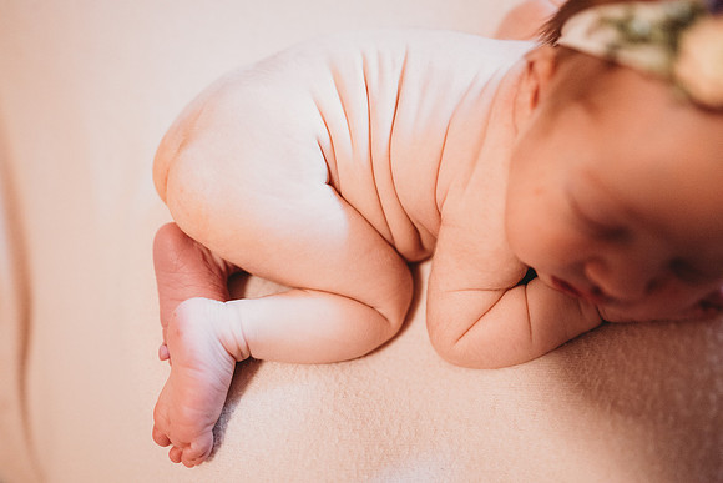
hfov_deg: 73.7
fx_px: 482
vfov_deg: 53.2
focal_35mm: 24
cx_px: 362
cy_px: 242
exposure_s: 1/160
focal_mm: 24
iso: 2500
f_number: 2.2
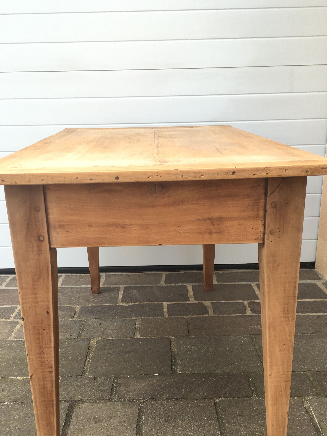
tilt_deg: -23.7
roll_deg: +1.0
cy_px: 300
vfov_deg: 44.0
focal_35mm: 42
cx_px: 159
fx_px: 529
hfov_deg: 34.3
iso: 25
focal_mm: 4.15
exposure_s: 1/154
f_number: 2.2
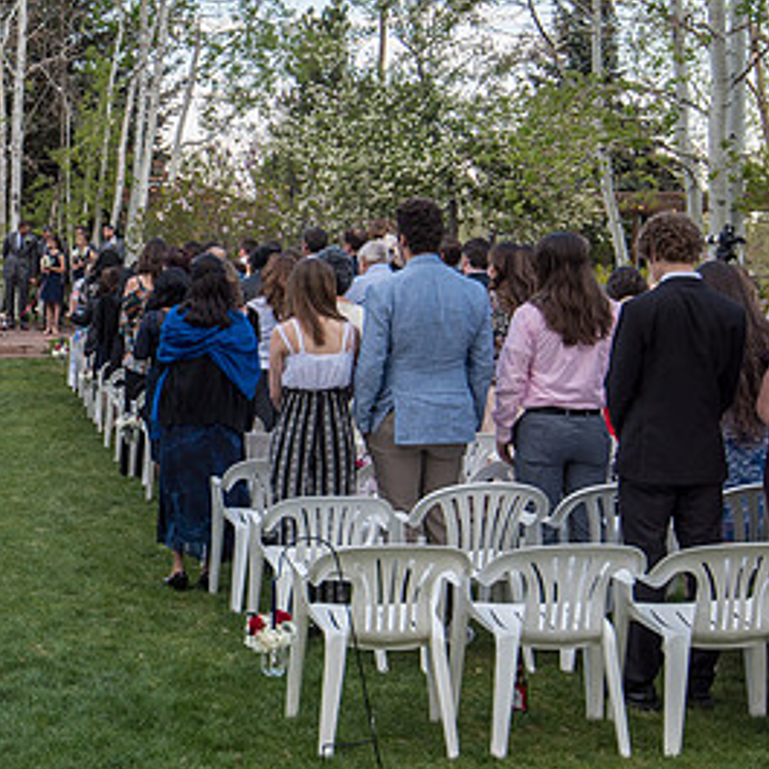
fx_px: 1558
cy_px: 293
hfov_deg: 26.2
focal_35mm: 62
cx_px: -11
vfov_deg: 27.6
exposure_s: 1/320
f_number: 4
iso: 100
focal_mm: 29
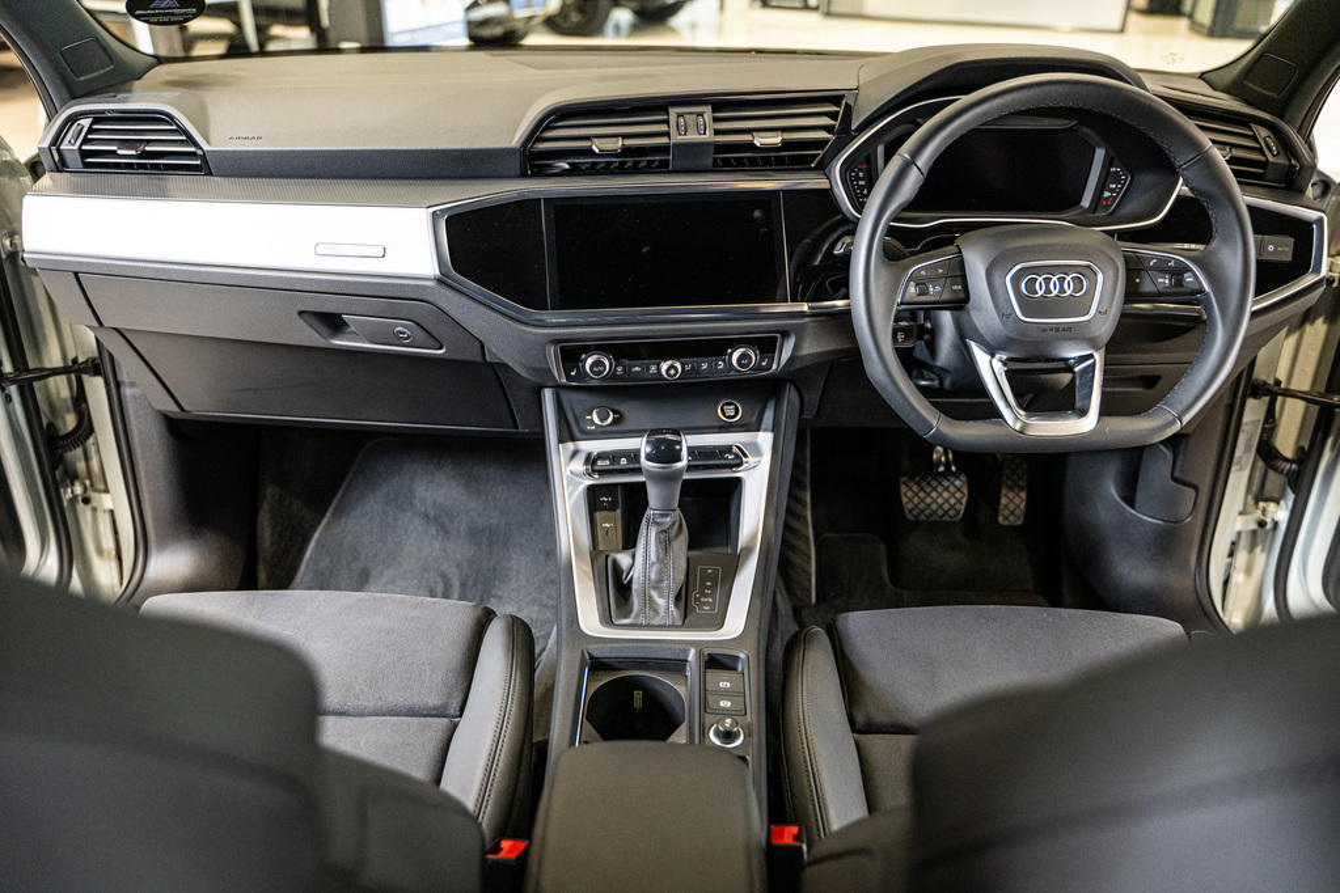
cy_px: 446
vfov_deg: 46.4
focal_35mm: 28
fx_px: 1042
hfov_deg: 65.5
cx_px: 670
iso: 1600
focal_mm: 28
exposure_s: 1/160
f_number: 2.8
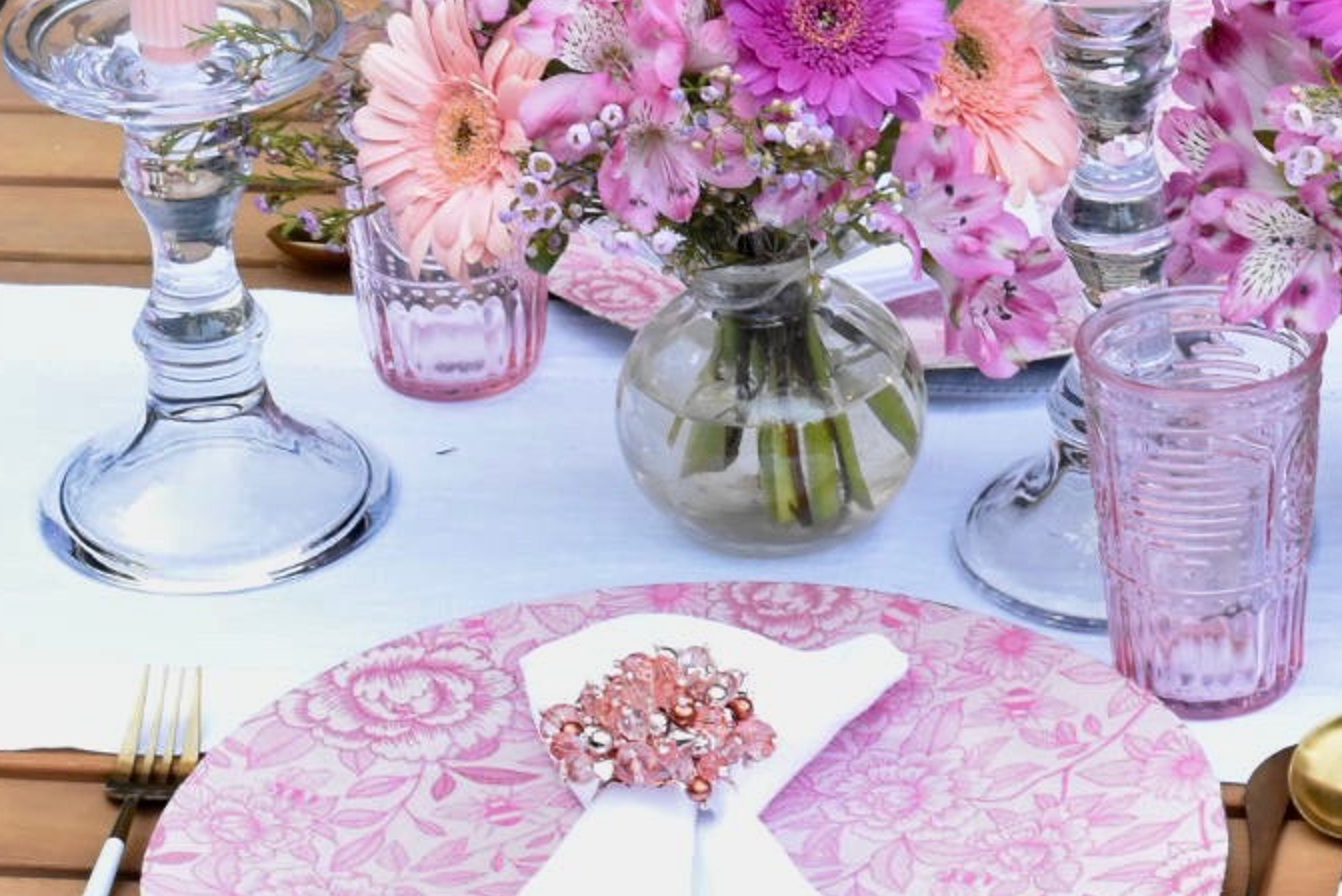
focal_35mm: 181
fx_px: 6750
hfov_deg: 11.2
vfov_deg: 7.6
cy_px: 288
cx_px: 1496
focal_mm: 50
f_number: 9
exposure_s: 1/160
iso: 2500
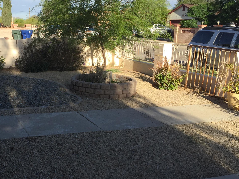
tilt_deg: -12.1
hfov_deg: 40.9
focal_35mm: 45
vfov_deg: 32.2
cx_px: 60
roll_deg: -0.6
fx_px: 311
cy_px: 88
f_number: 2.2
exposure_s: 1/1163
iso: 32
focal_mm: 4.15
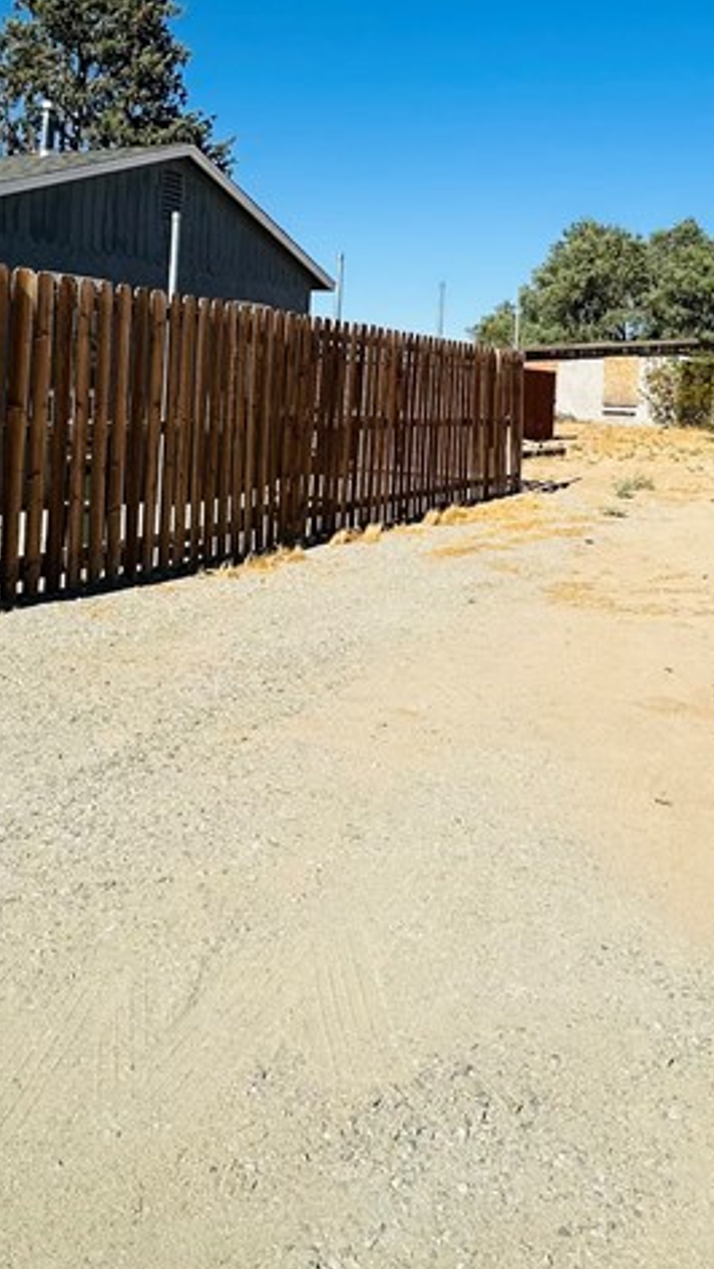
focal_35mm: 33
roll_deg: +2.1
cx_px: 346
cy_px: 341
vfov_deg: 57.0
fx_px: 1111
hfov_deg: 35.6
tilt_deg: +5.1
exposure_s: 1/3125
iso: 40
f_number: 2.2
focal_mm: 2.22
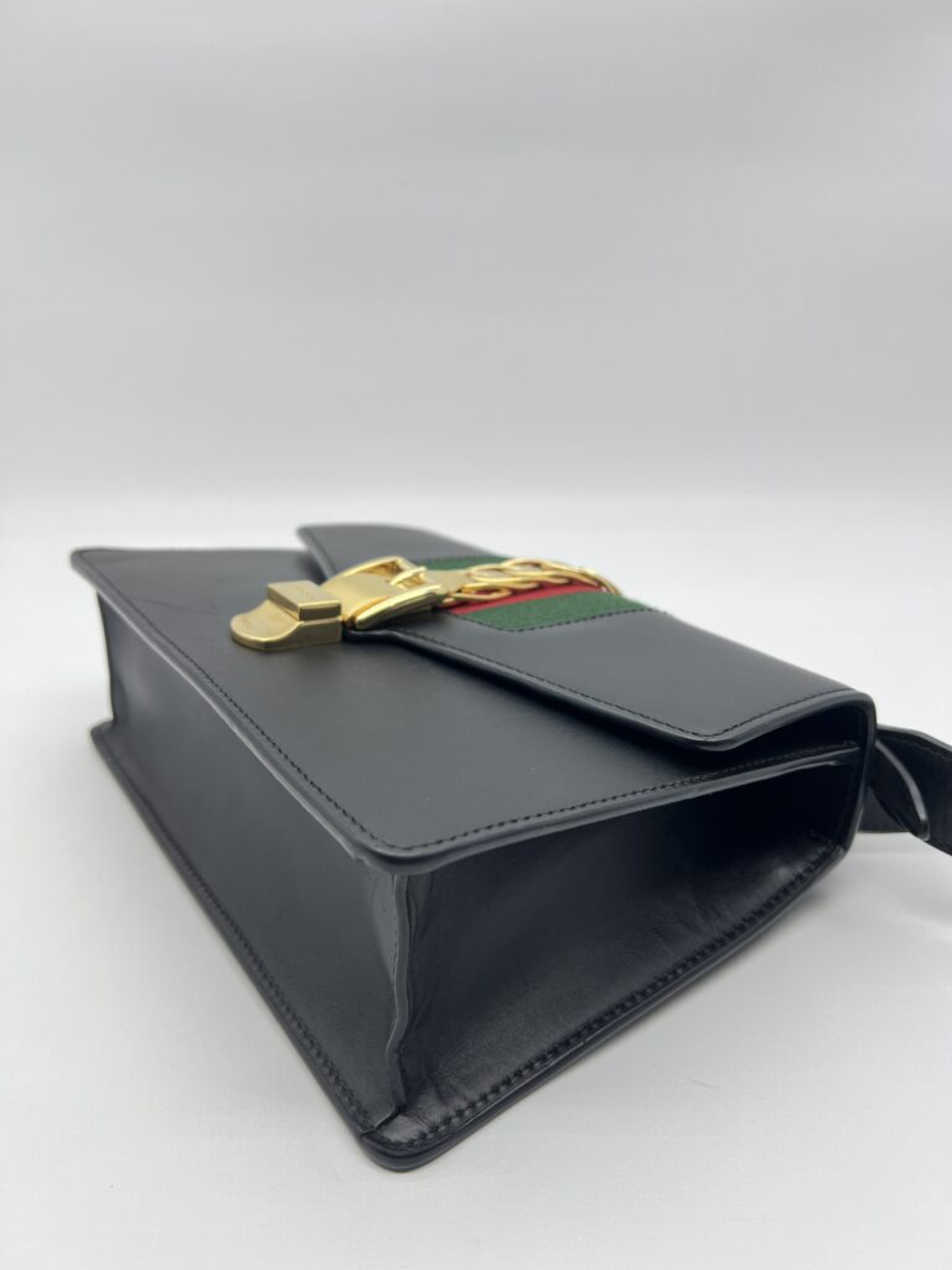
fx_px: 953
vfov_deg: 67.3
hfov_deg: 53.1
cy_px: 635
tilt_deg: -20.7
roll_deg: +0.9
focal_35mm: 26
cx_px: 476
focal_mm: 5.7
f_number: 1.5
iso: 32
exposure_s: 1/112
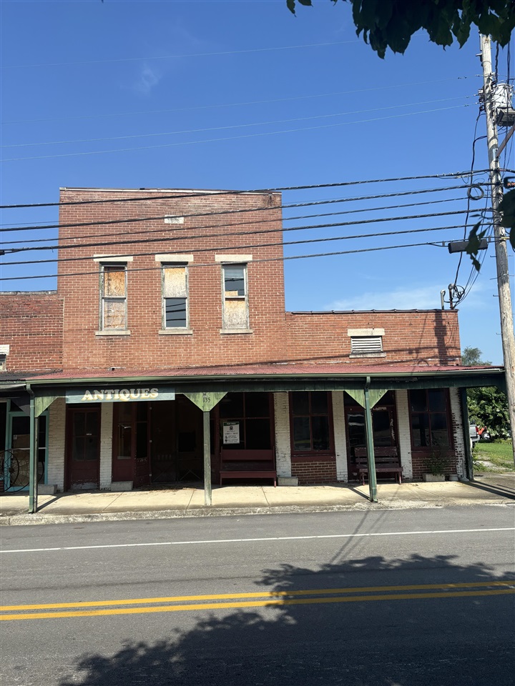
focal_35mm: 26
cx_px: 258
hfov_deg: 53.1
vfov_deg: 67.3
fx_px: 516
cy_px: 343
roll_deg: +1.5
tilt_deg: +8.1
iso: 50
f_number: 1.6
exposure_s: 1/2778
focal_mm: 5.96
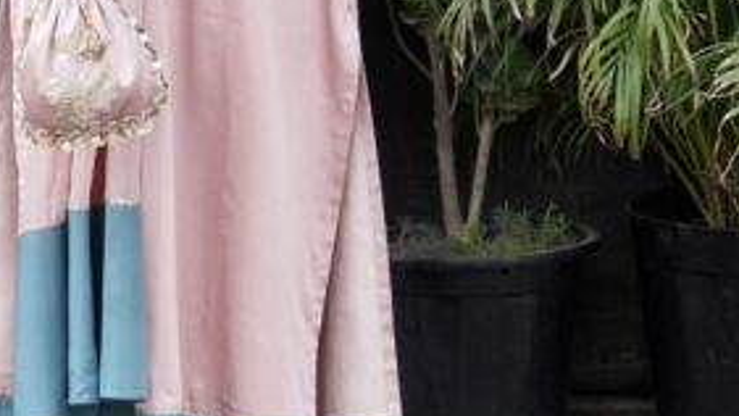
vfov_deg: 4.6
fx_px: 5094
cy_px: -292
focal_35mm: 260
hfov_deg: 8.3
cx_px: 181
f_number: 6.3
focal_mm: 62
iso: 800
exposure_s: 1/200
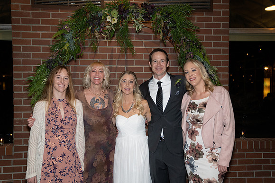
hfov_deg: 51.9
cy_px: 92
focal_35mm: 37
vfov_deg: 36.0
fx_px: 283
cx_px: 138
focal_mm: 37
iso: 2000
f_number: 2.8
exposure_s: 1/125
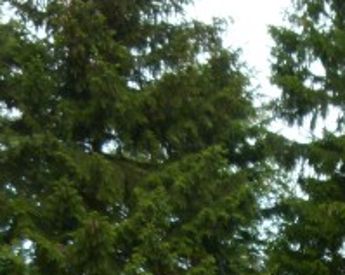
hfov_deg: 15.5
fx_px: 1204
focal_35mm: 118
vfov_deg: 11.9
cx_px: 446
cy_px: 514
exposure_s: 1/100
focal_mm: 5.4
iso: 100
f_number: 3
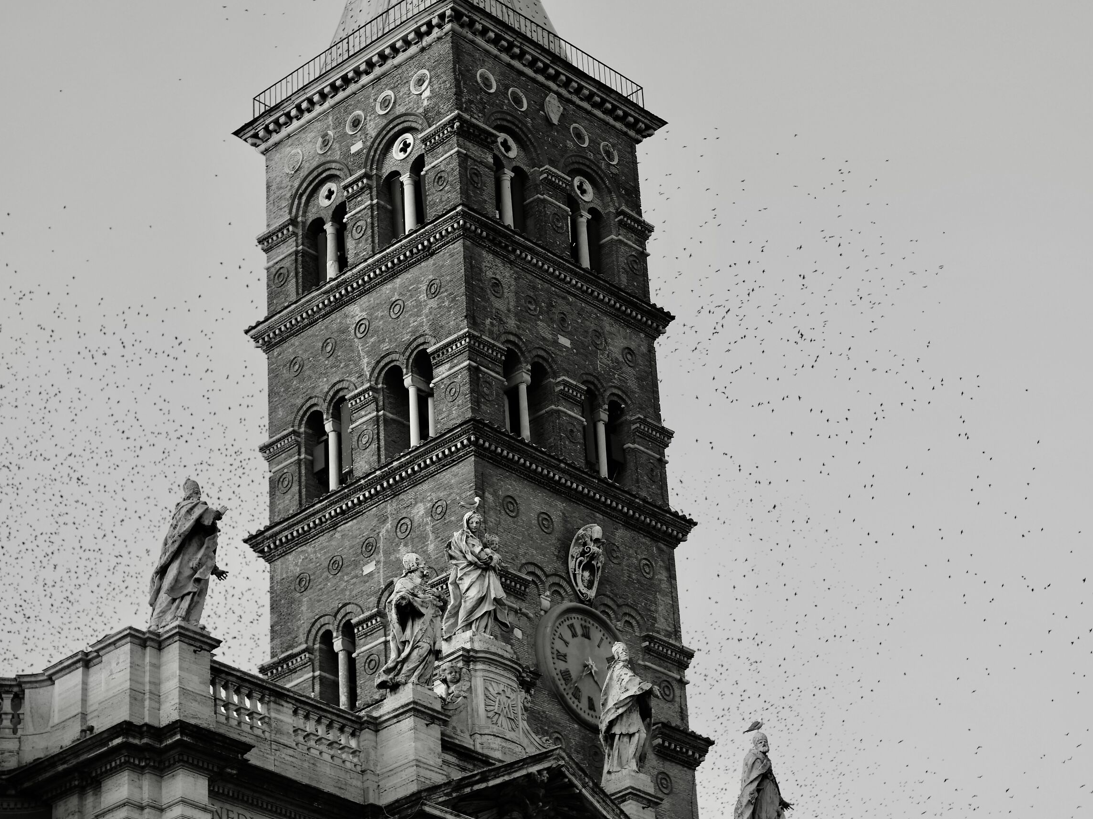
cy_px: 404
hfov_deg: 20.9
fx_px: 2968
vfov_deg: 15.7
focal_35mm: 94
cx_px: 560
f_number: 2
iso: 200
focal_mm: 45
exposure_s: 1/320
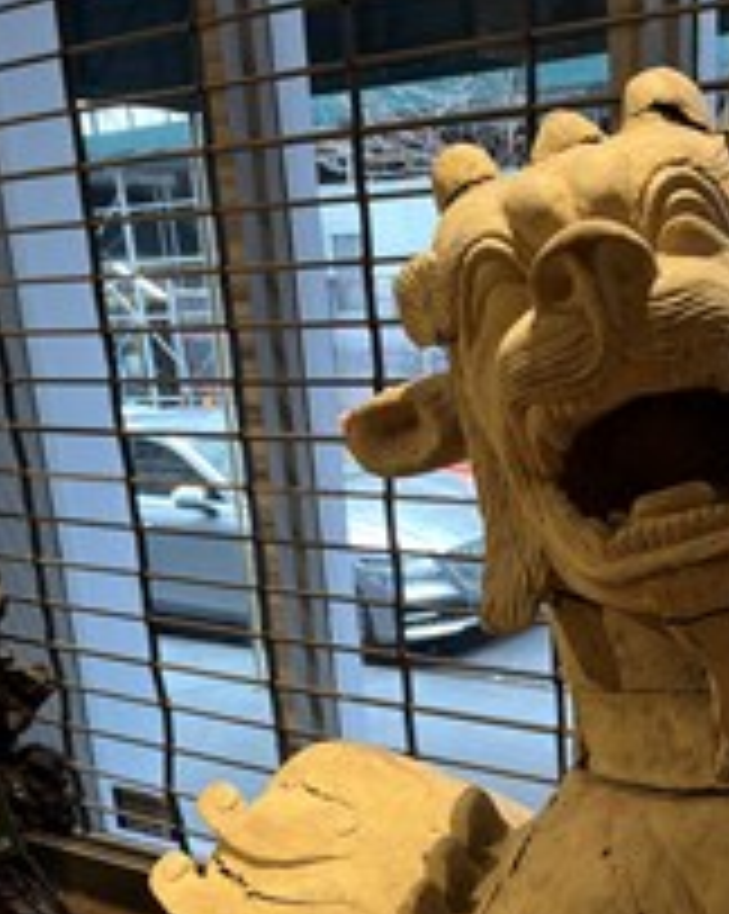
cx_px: 558
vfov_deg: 35.4
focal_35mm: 50
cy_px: 806
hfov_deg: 29.7
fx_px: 1351
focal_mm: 5.1
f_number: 1.6
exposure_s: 1/60
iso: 80
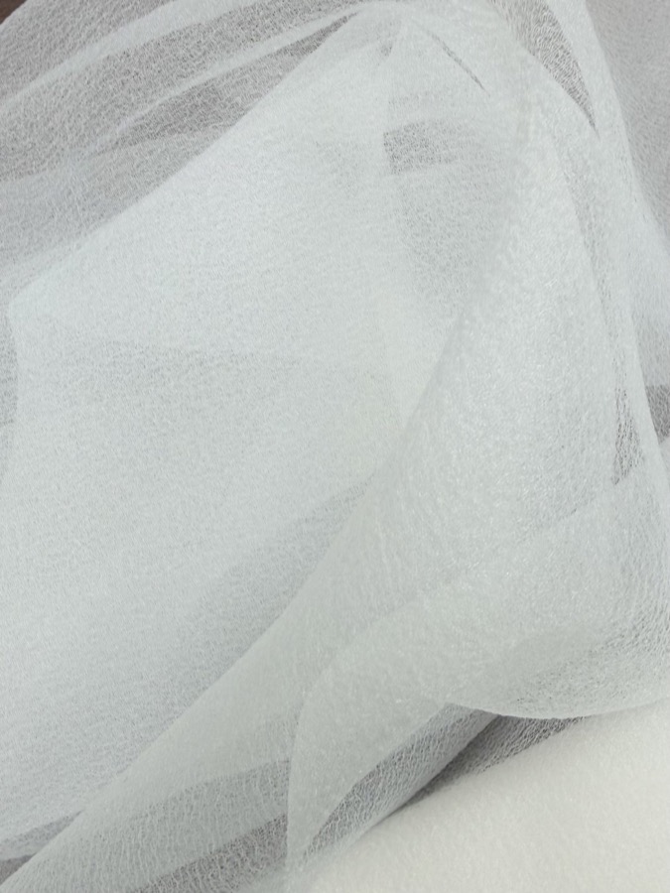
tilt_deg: -70.3
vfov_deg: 71.6
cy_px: 446
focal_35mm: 24
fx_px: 619
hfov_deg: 56.8
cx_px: 335
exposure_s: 1/100
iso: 50
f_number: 2.2
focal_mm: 2.22
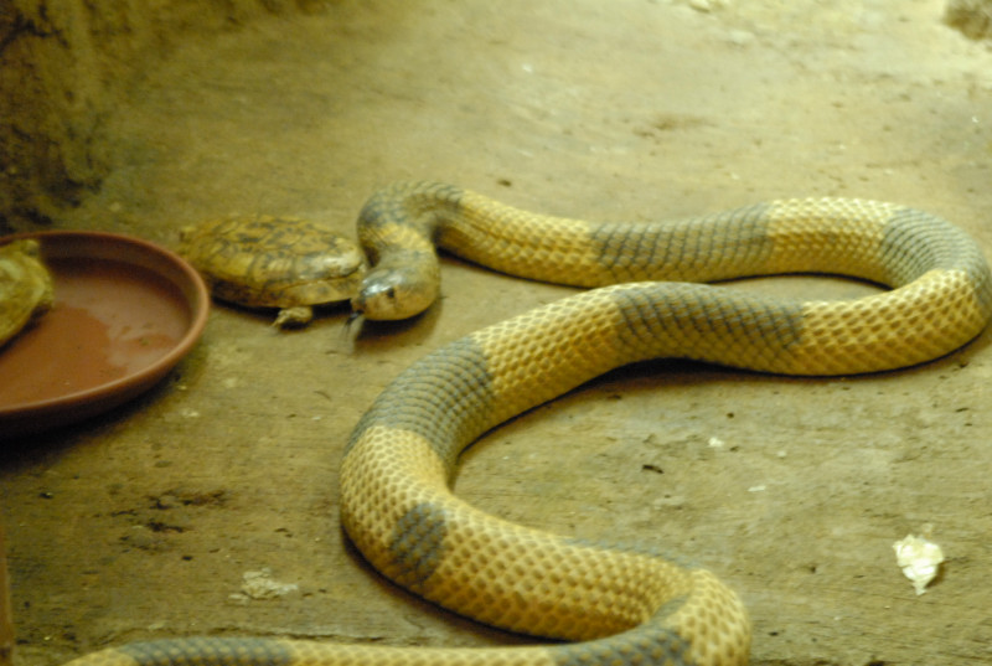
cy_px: 333
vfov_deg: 12.2
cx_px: 496
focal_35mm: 112
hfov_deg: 18.1
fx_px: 3106
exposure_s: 1/40
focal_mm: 75
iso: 1600
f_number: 3.2
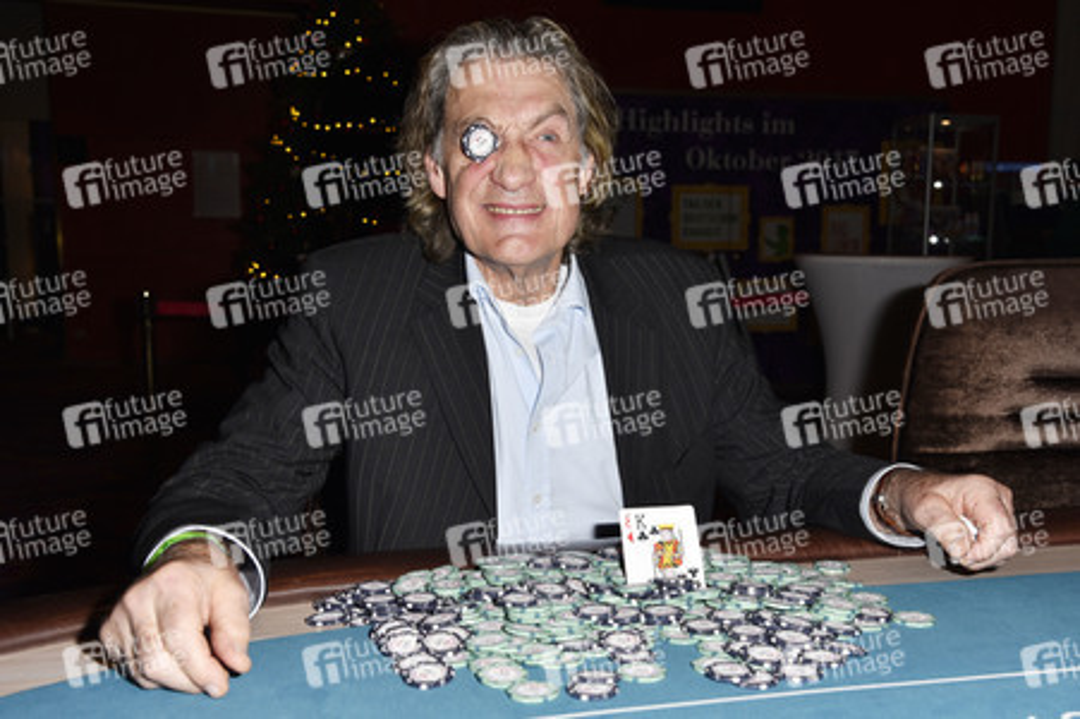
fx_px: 1139
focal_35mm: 38
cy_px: 360
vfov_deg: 35.0
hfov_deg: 50.7
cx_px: 540
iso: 320
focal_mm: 38
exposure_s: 1/200
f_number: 6.3
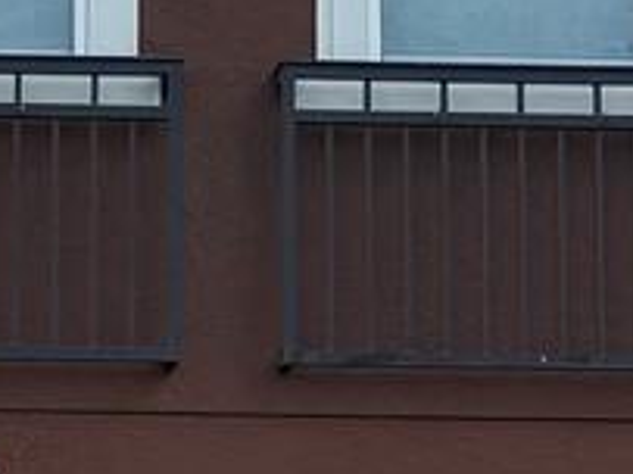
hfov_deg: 10.4
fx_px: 3454
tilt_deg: +8.3
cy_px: 362
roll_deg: -1.7
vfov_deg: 7.8
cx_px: -41
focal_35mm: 189
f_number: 1.78
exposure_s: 1/3247
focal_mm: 6.76
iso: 80
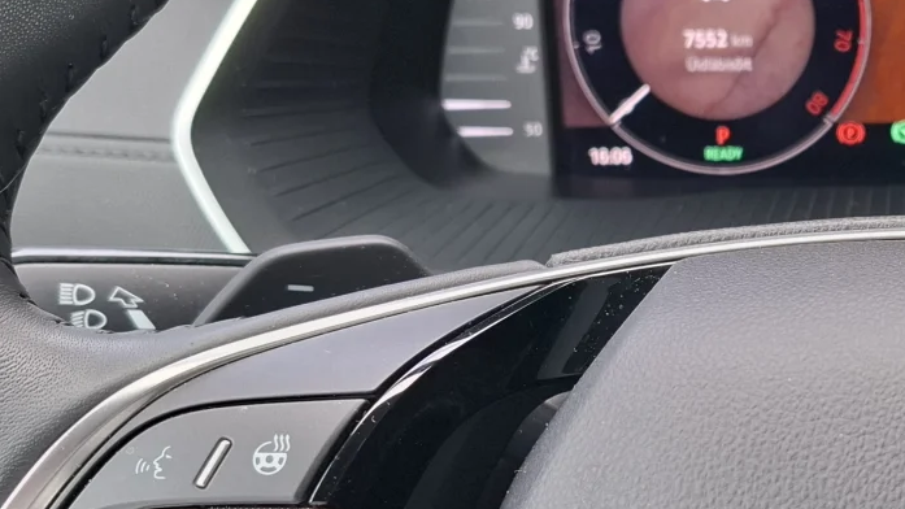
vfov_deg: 17.5
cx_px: 849
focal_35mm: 69
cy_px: 305
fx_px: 1656
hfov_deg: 29.1
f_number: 1.8
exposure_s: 1/100
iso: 50
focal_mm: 5.54
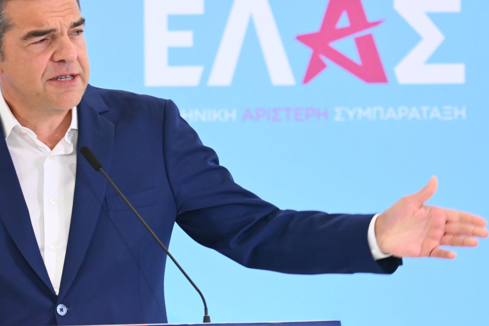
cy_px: 126
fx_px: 6071
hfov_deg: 4.6
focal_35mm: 447
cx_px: 155
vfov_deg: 3.1
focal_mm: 300
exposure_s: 1/125
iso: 2800
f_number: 6
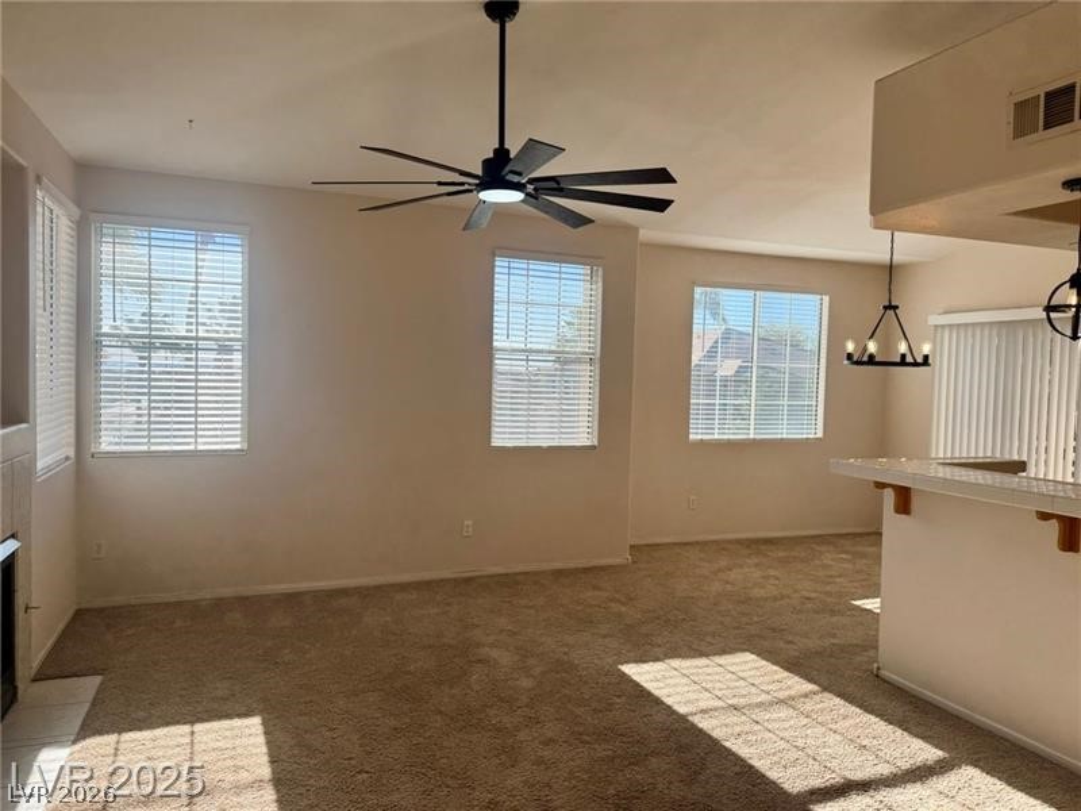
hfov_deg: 71.6
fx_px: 749
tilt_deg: -2.3
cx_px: 540
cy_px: 406
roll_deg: -1.8
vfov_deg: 56.8
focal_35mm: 24
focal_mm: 6.76
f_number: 1.78
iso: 80
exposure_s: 1/1261
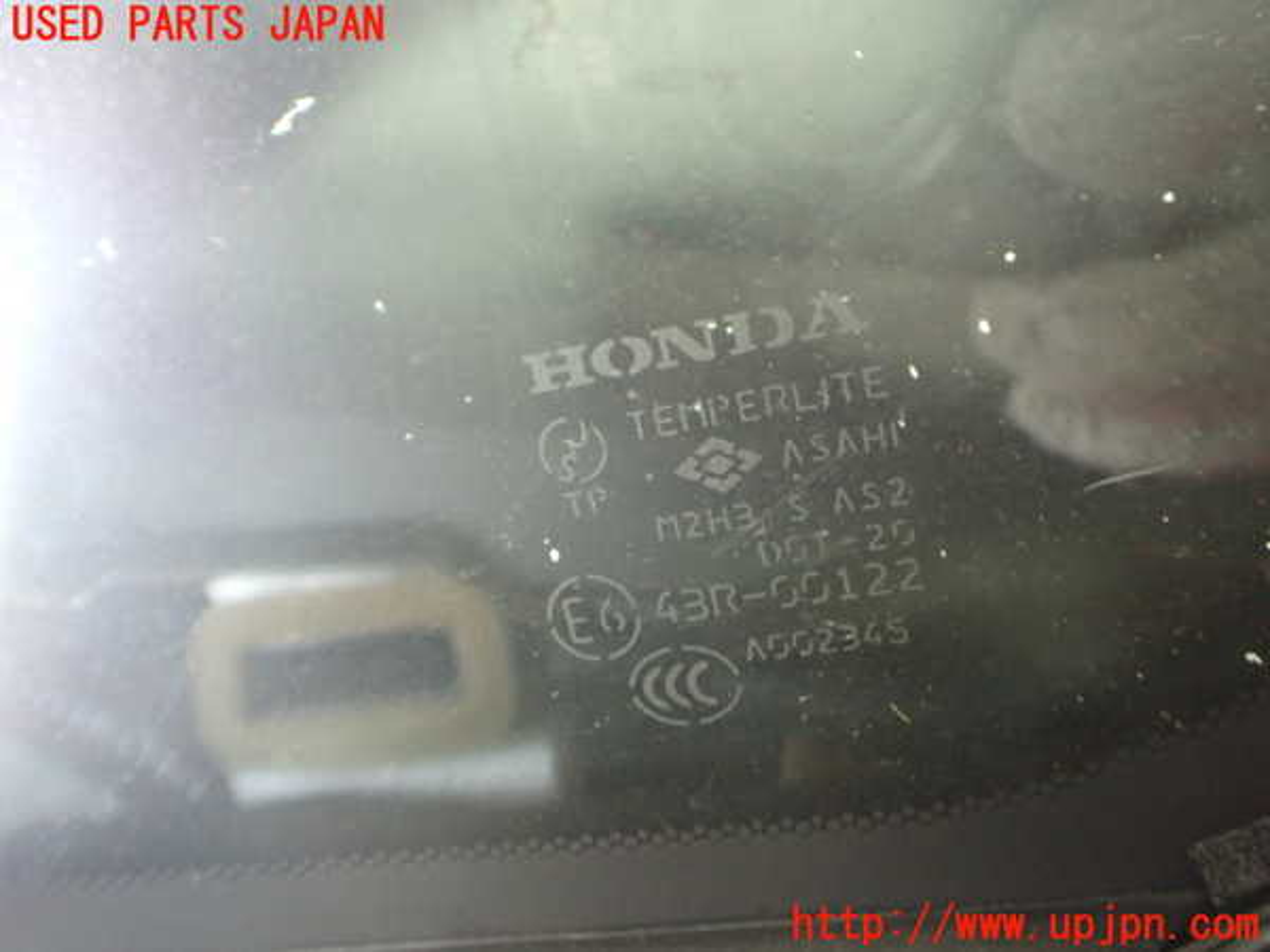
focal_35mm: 30
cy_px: 476
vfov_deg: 46.8
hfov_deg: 60.0
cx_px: 635
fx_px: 1101
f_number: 2.3
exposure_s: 1/30
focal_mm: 5.4
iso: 1000
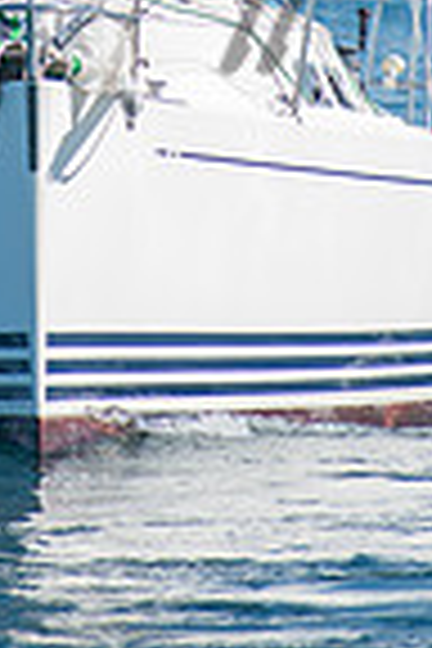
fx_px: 15605
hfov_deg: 1.6
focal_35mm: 867
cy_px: -252
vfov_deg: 2.4
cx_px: 117
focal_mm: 185
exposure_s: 1/400
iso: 100
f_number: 5.6
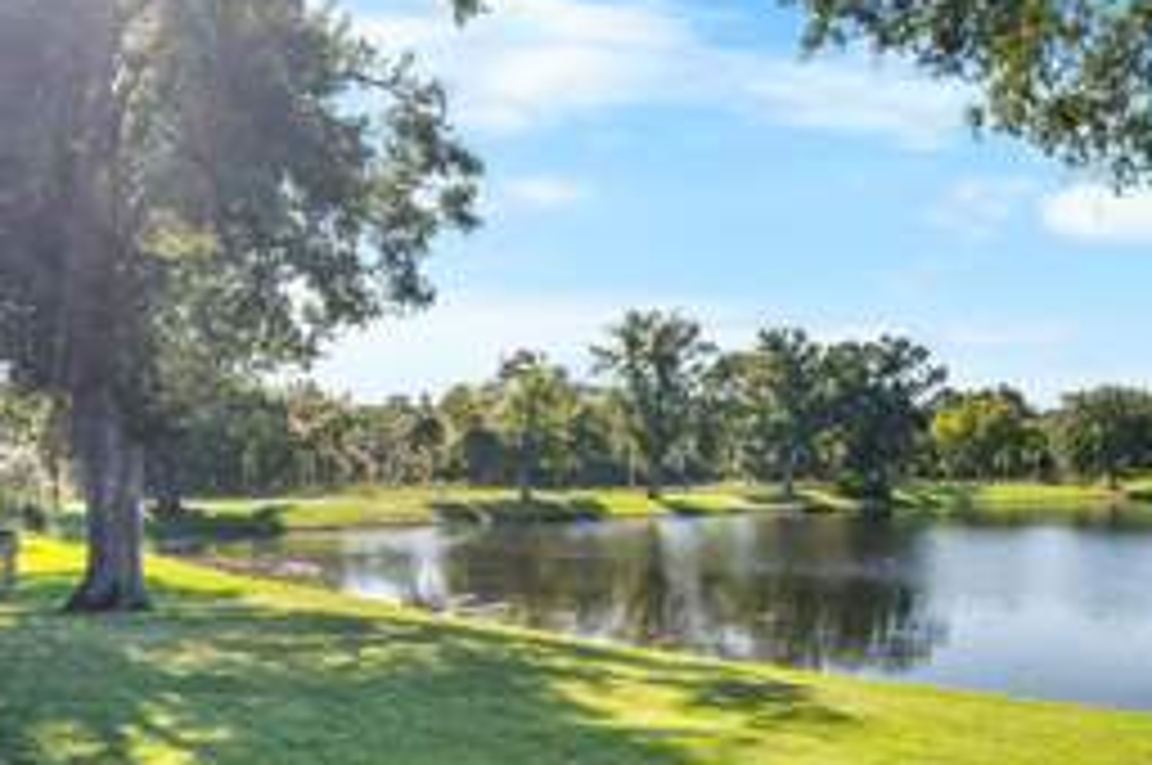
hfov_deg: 60.1
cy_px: 484
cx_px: 792
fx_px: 959
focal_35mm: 30
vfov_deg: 43.1
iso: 320
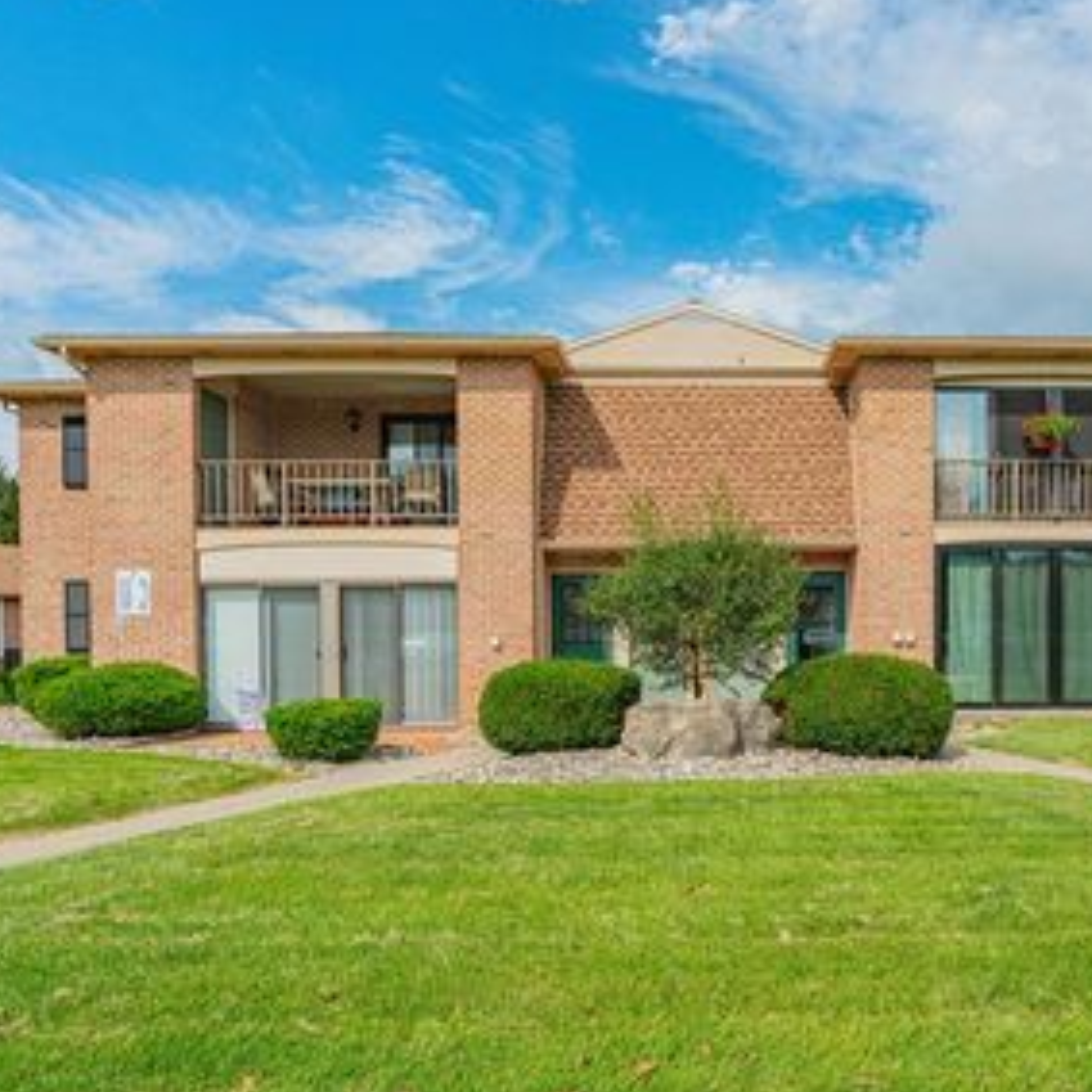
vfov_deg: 65.0
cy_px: 538
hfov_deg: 64.0
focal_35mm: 24
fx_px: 857
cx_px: 691
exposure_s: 1/6400
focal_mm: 16
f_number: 9
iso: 400
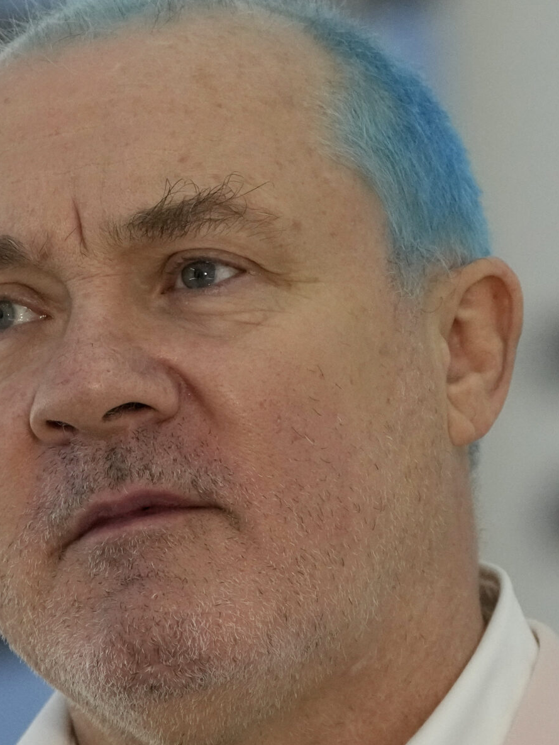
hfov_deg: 2.5
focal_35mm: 588
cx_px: -113
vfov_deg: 3.4
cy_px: 376
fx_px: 12658
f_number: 5.6
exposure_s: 1/1000
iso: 3200
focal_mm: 189
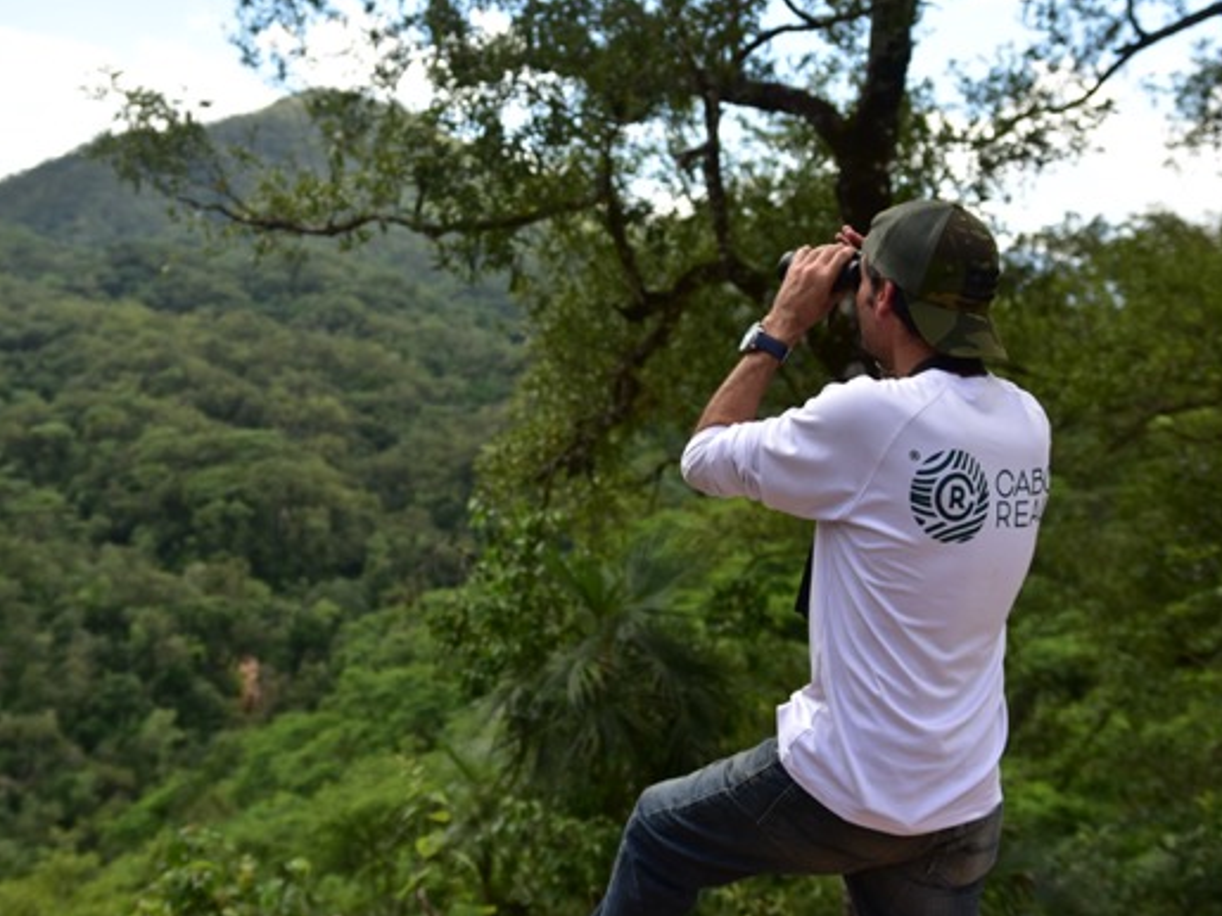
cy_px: 419
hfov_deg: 43.6
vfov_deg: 33.6
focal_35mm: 43
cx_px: 491
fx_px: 1518
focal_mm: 24
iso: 100
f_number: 2
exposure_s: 1/1000
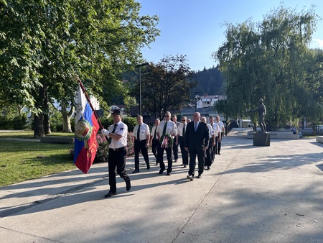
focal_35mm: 26
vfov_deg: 53.1
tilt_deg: +3.1
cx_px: 162
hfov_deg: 67.3
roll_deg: +0.2
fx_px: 243
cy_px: 122
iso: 50
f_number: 1.5
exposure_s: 1/1361
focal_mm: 5.7
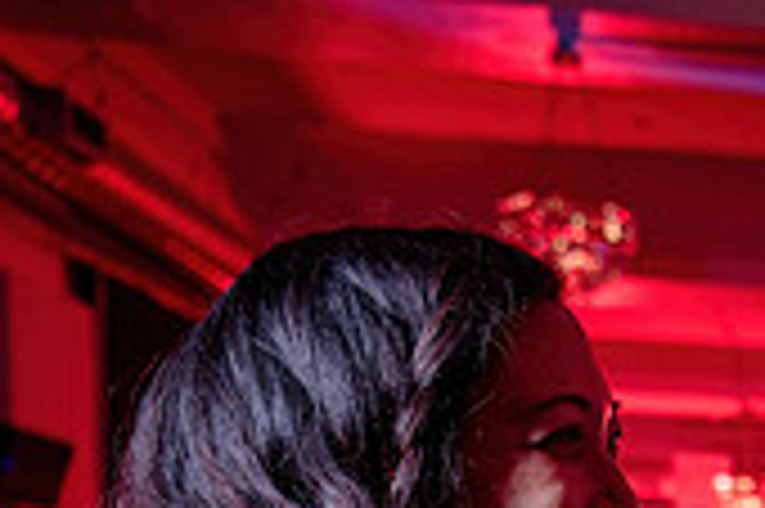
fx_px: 1741
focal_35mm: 82
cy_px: 861
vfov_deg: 14.9
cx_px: 1148
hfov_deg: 21.0
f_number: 3.2
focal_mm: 24
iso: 800
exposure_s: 1/80
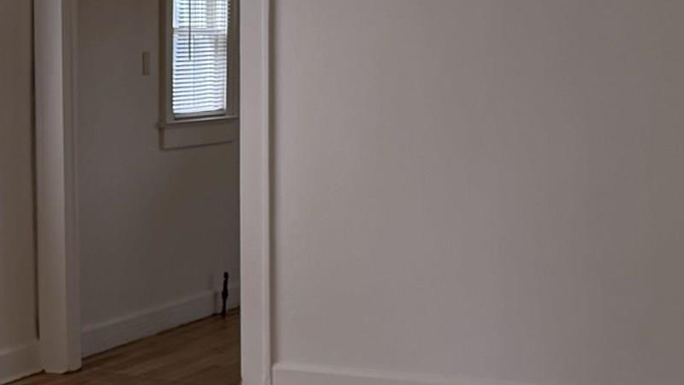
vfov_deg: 12.0
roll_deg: +0.1
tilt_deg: -3.7
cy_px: 158
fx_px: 1832
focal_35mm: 101
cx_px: -106
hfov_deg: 20.0
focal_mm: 6.76
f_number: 1.78
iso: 100
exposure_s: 1/450
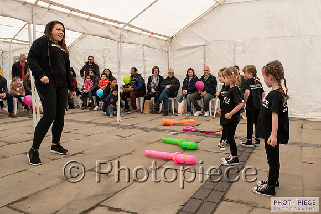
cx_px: 185
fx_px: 252
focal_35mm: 28
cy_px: 101
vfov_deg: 46.1
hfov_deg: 64.7
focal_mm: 24
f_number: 8
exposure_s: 1/320
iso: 800
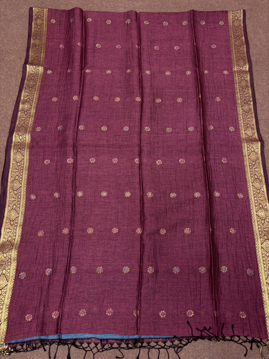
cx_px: 134
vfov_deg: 67.3
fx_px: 269
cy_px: 180
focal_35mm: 26
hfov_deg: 53.1
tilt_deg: -71.9
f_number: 1.6
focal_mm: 5.96
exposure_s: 1/50
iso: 64
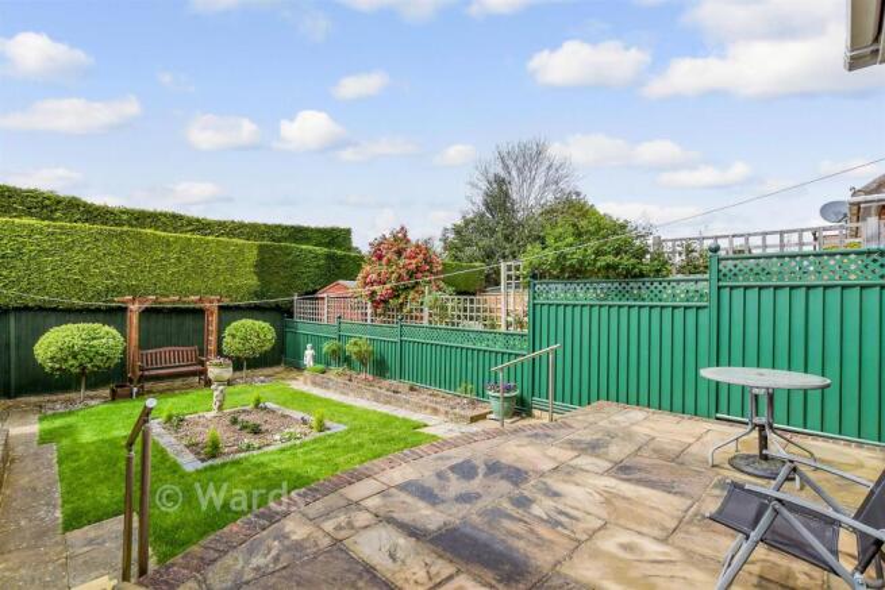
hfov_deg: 100.4
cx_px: 442
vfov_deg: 77.4
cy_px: 295
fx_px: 369
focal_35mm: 15
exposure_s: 1/800
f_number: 8
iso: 320
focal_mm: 10
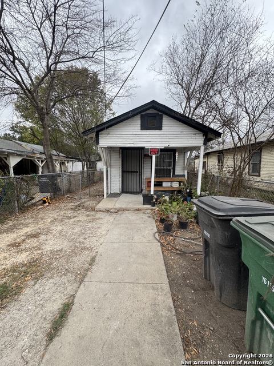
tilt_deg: -7.6
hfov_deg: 85.7
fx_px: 148
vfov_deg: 102.1
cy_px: 183
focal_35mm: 14
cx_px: 137
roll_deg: -0.1
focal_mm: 2.22
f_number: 2.2
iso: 40
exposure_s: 1/421
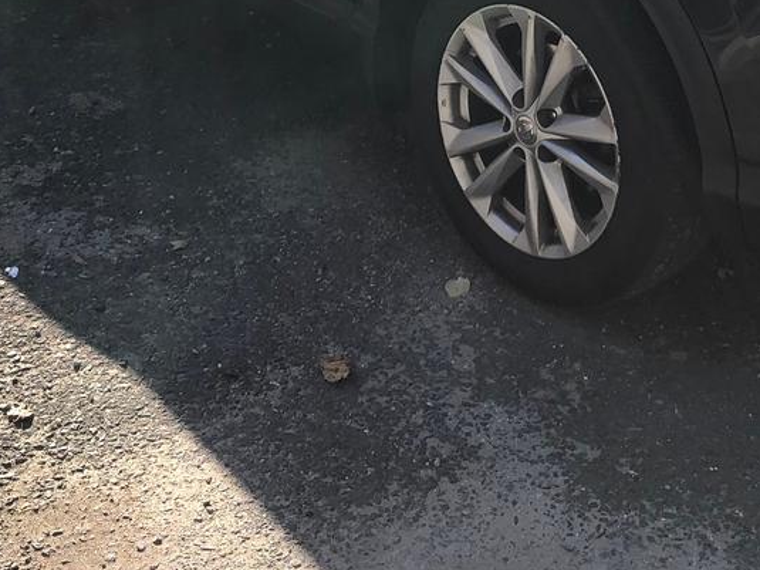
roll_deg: -2.1
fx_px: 1471
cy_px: -87
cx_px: 541
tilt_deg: -13.7
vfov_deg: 20.7
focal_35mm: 67
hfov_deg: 28.7
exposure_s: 1/623
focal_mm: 3.99
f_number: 1.8
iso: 20
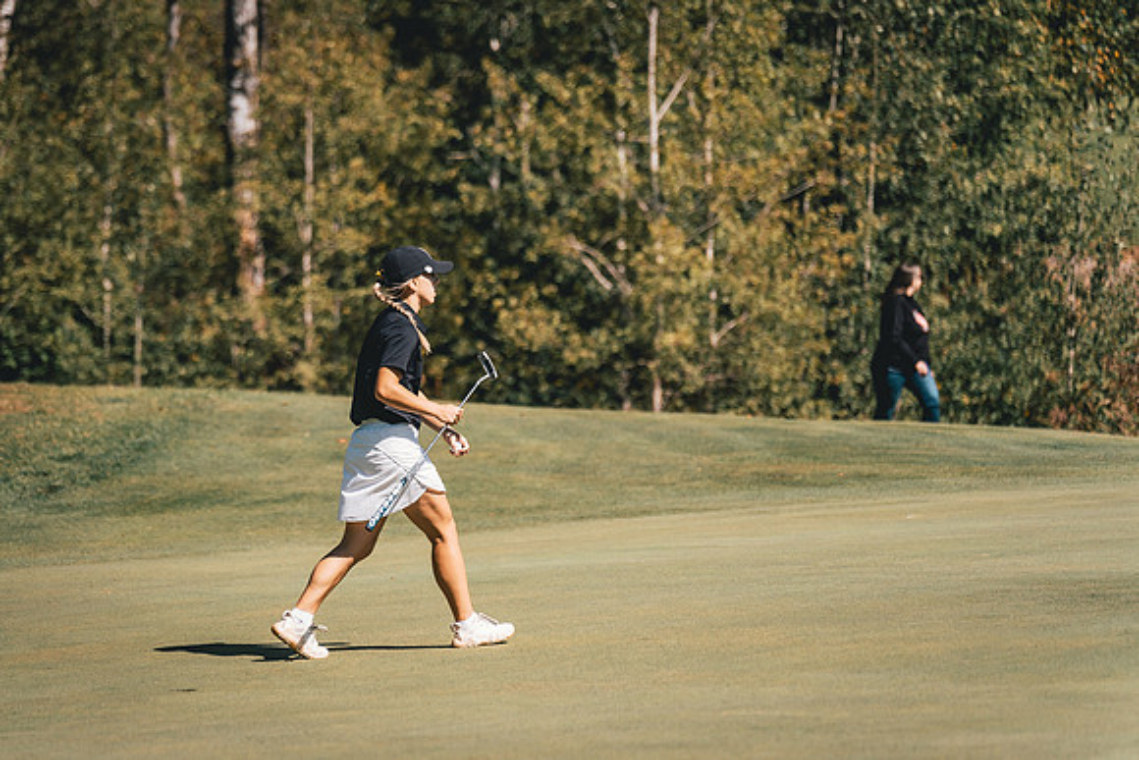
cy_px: 430
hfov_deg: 10.6
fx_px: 6123
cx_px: 404
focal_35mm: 193
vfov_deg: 7.1
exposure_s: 1/5000
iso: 400
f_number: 2.8
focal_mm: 150
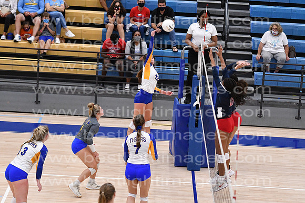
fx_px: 1246
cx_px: 152
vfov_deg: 9.3
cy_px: 102
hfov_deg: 14.0
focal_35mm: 147
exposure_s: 1/1000
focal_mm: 98
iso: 6400
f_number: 3.2
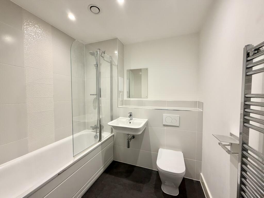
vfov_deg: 85.7
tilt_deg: -2.8
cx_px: 132
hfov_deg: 102.1
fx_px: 107
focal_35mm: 14
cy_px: 99
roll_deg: -0.1
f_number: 2.2
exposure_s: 1/100
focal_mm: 2.22
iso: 250
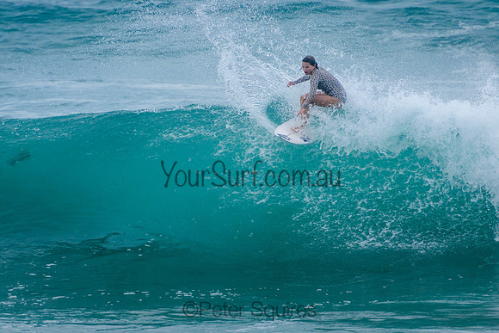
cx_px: 247
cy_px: 152
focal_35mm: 550
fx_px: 7630
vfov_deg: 2.5
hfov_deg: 3.7
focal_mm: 400
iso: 500
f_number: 6.3
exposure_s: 1/2000
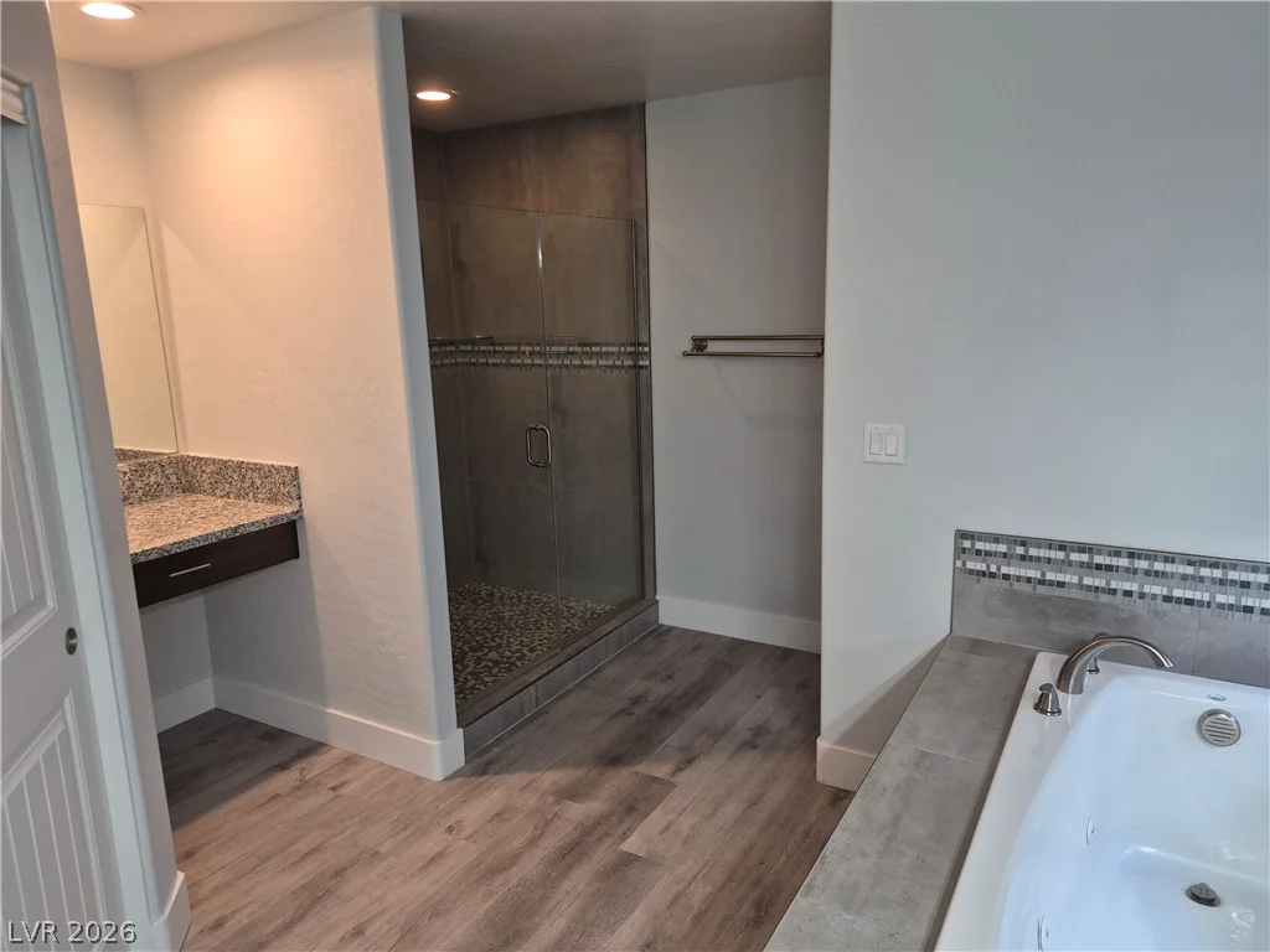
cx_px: 635
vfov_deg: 58.9
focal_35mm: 23
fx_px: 844
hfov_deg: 73.9
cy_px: 476
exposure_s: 1/120
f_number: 1.8
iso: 160
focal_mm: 5.4
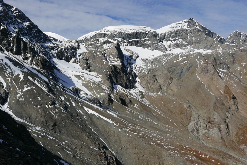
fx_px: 275
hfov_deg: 48.4
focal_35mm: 40
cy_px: 82
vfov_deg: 33.5
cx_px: 124
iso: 200
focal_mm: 17.9
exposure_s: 1/1600
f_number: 5.6
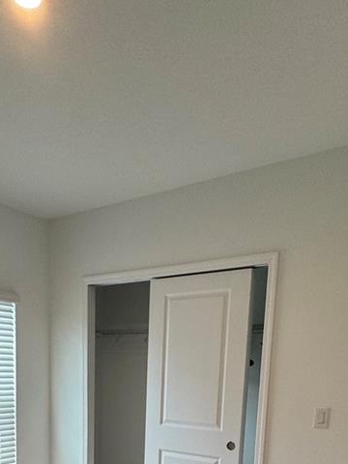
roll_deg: -2.8
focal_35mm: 35
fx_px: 469
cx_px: 119
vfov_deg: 45.3
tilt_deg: -8.5
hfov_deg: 40.2
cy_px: 454
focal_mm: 2.22
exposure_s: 1/120
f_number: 2.2
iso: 100
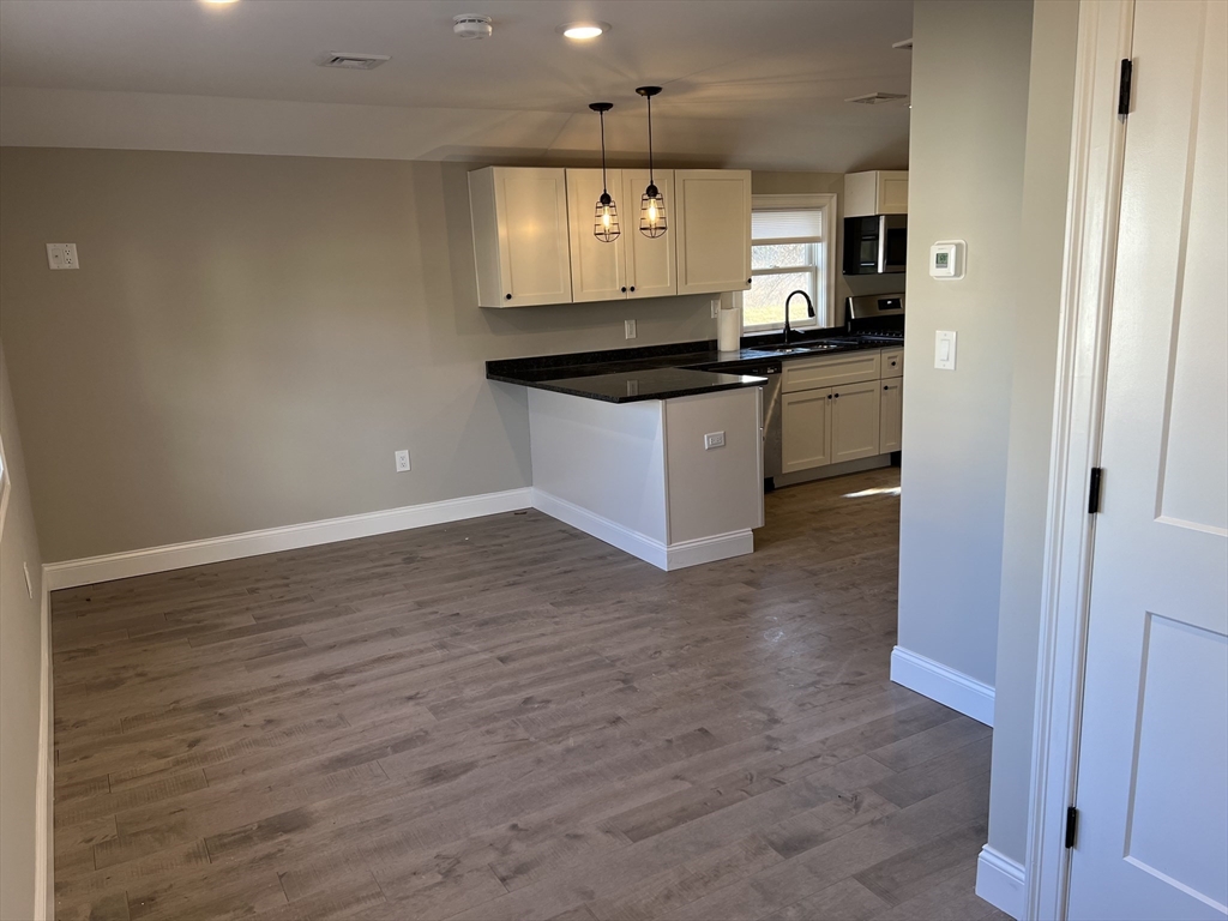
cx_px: 614
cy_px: 460
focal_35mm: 26
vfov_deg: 53.1
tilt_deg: -13.5
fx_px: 922
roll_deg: +2.8
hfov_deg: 67.3
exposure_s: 1/120
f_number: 1.5
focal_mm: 5.7
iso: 64
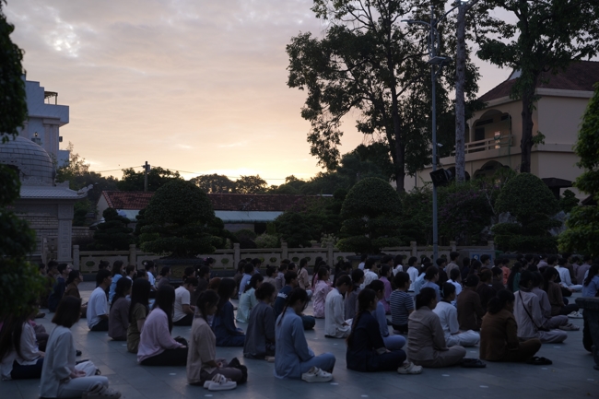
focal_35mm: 47
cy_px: 200
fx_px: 782
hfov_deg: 41.9
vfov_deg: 28.6
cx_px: 300
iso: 200
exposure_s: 1/320
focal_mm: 47
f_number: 3.2
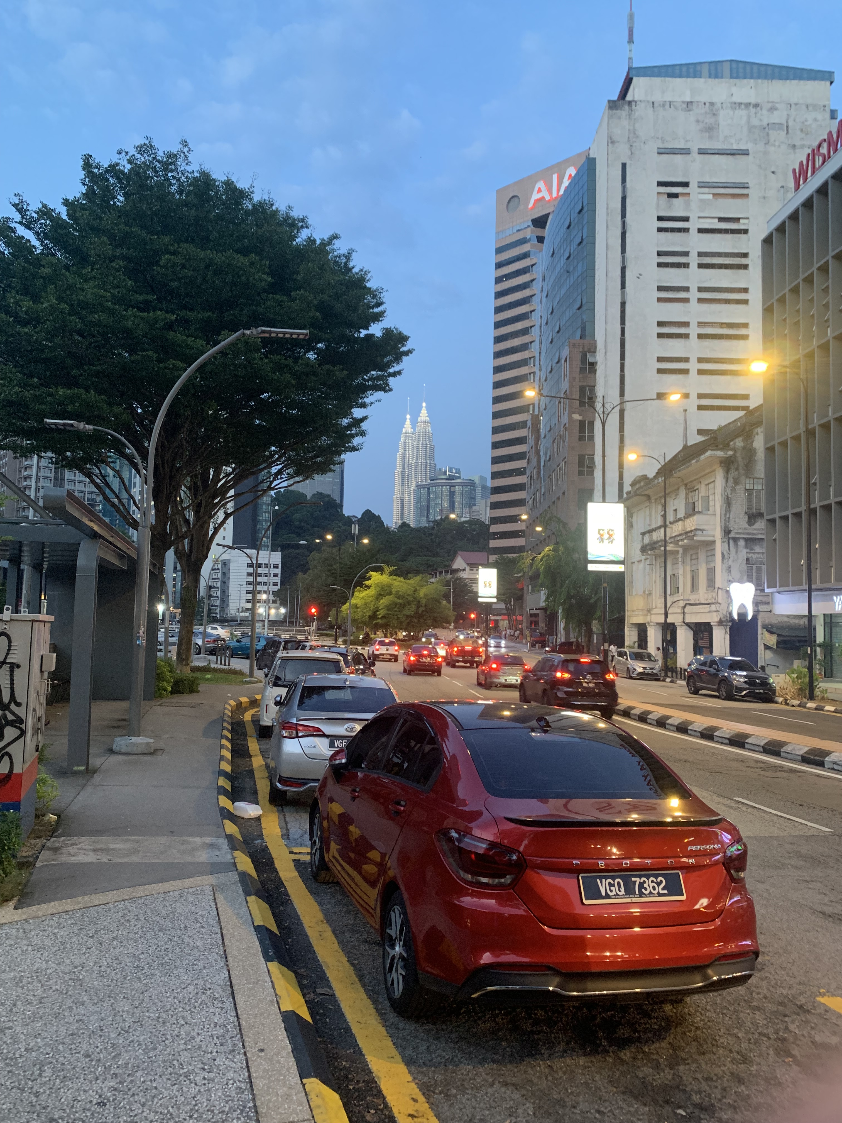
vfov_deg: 67.3
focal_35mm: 26
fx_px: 843
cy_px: 562
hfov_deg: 53.1
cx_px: 421
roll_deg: -1.3
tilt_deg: +3.1
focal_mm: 4.25
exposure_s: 1/60
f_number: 1.8
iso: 250
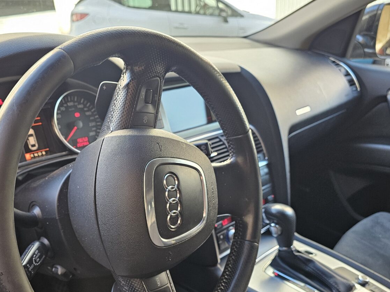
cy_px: 182
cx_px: 134
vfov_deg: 42.6
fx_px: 372
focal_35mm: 33
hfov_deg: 54.4
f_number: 1.7
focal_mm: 6.3
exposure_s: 1/142
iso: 200
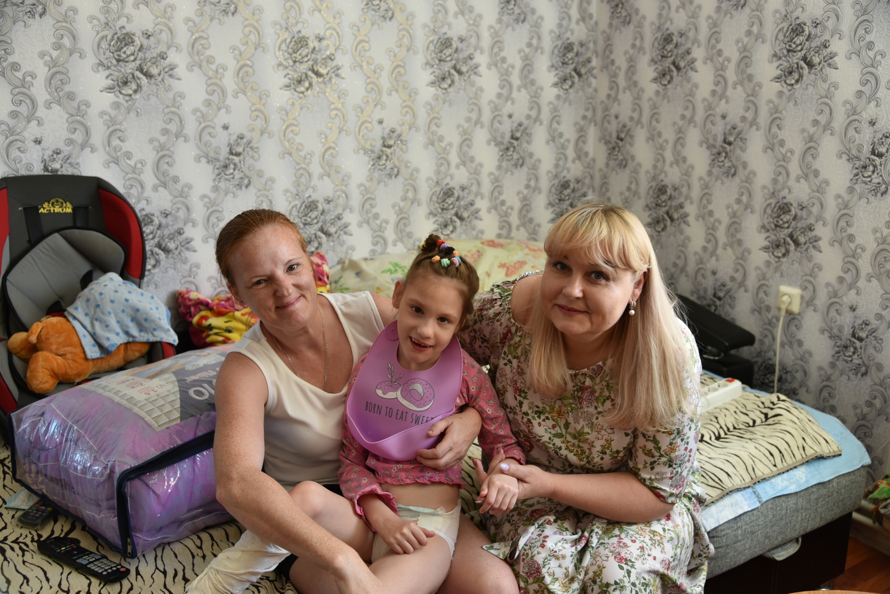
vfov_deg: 41.1
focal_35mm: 32
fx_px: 791
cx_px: 445
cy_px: 297
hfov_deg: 58.7
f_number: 4.5
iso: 500
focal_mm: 32
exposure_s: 1/80
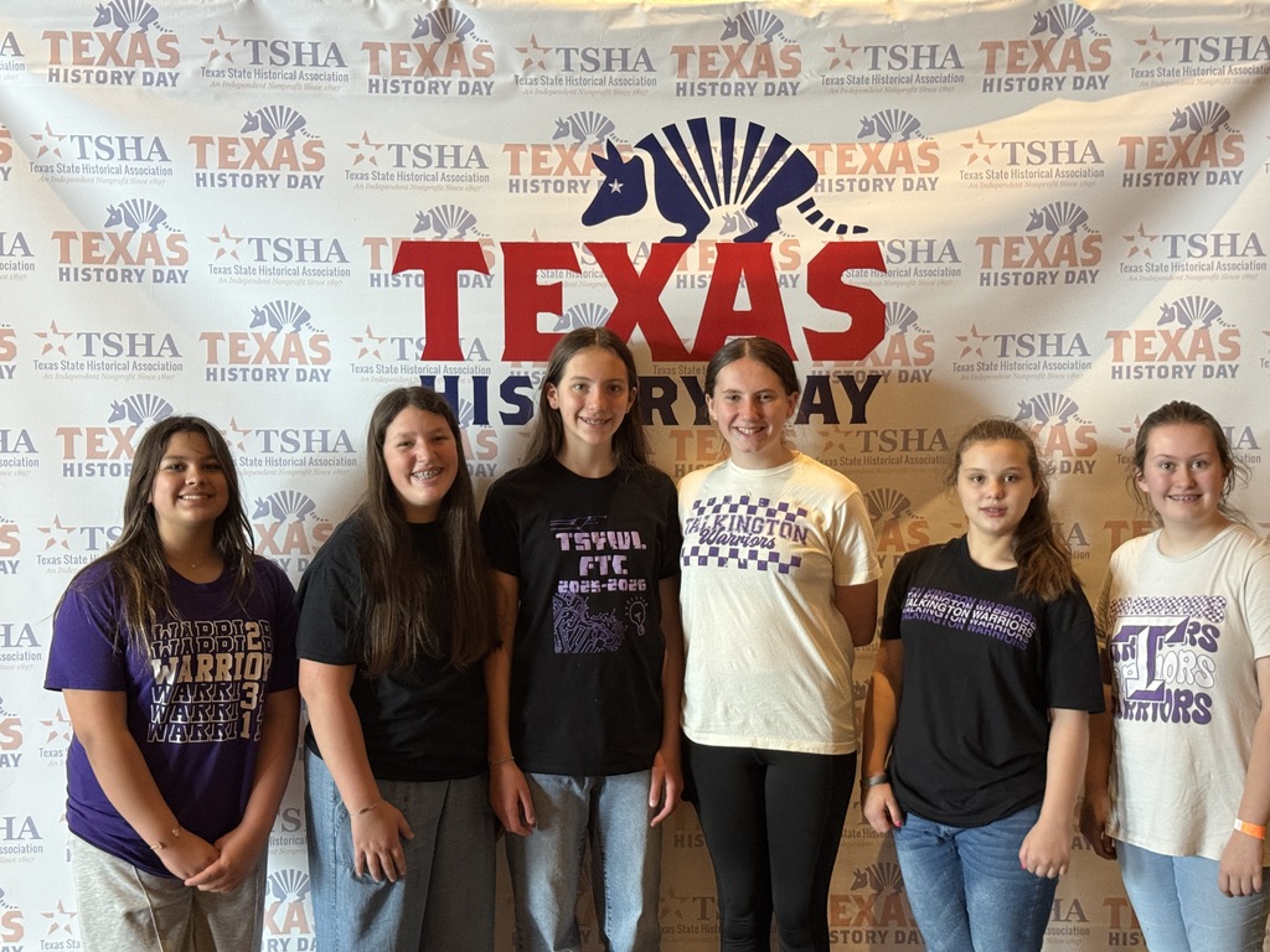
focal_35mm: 48
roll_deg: +0.4
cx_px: 635
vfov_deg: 30.3
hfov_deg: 39.7
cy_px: 476
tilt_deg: -3.8
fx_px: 1761
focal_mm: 6.76
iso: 400
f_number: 1.78
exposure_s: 1/40
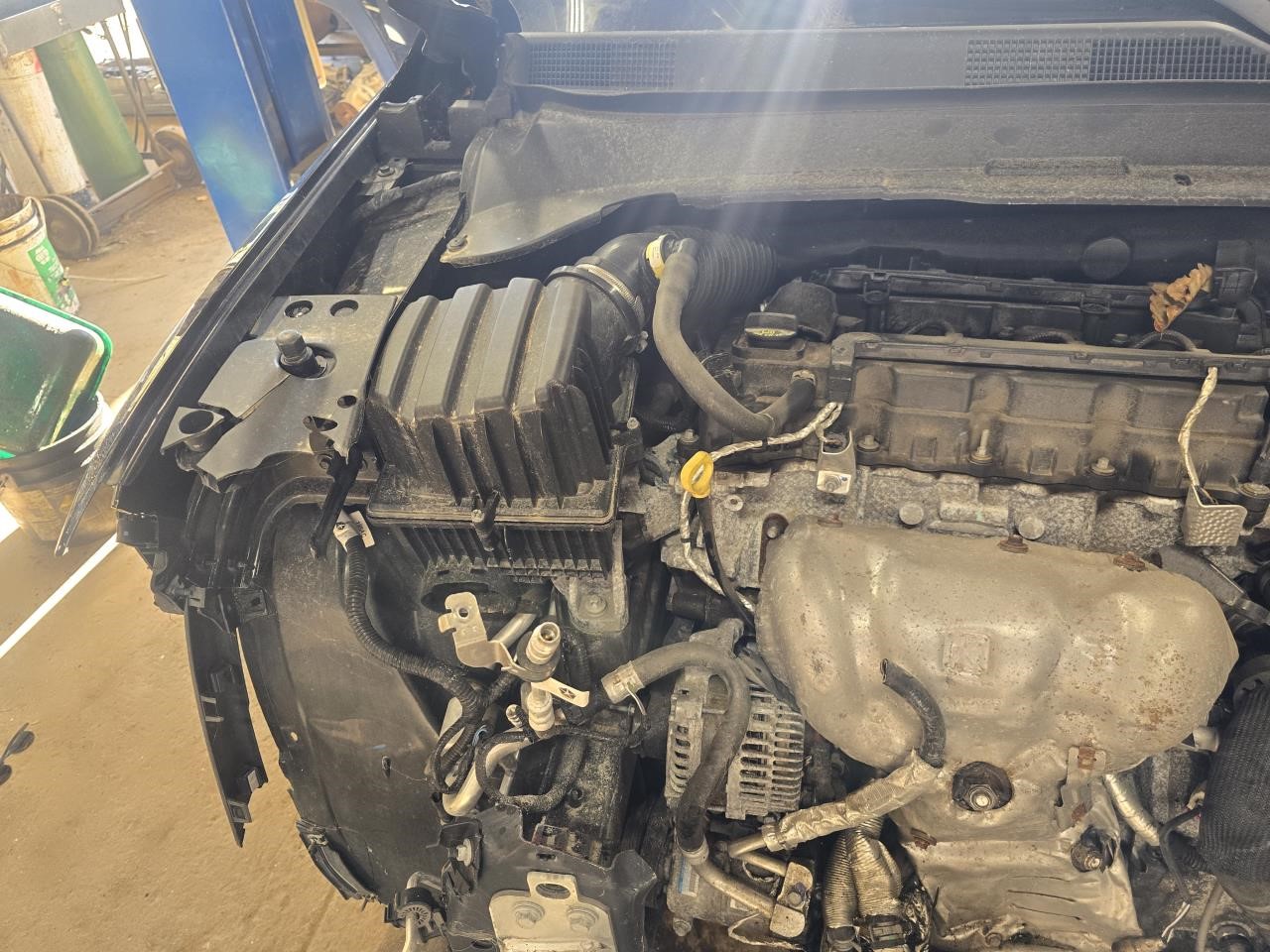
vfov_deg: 58.9
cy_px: 476
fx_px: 844
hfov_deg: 73.9
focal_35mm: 23
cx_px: 635
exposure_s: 1/120
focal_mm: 6.3
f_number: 1.7
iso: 200
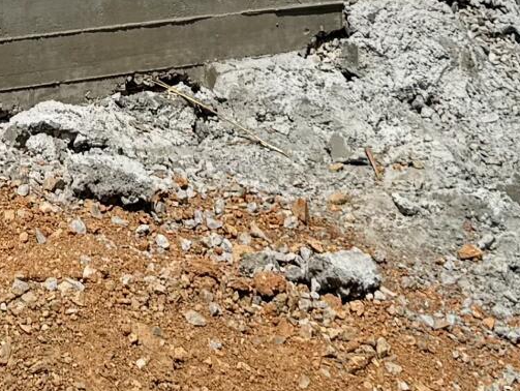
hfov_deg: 13.7
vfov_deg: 9.5
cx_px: 40
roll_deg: +2.2
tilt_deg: +6.9
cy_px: -462
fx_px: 2150
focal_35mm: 143
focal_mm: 6.76
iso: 80
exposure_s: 1/7937
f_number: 1.78
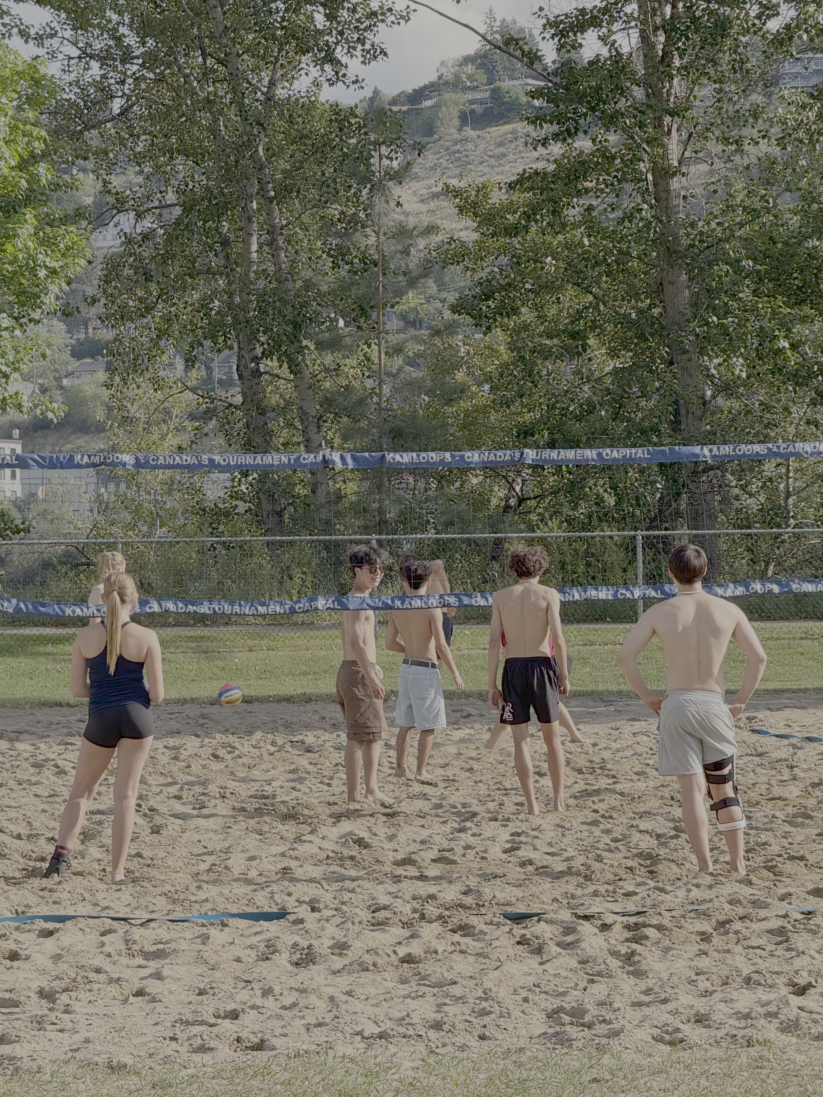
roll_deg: +1.2
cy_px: 548
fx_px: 3804
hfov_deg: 12.3
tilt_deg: -0.4
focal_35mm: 120
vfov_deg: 16.4
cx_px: 412
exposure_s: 1/611
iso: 50
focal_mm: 15.66
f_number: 2.8
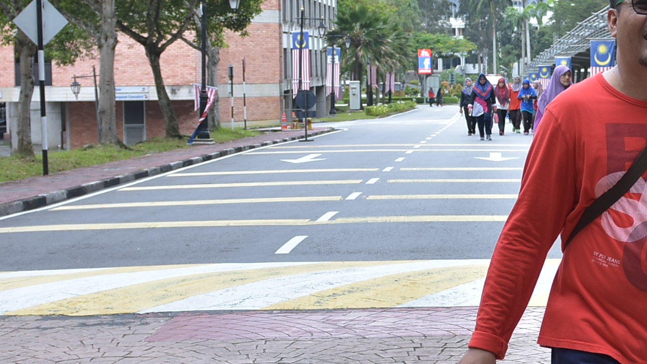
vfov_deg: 14.4
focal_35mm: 84
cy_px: 119
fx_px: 1441
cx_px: 677
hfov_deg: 24.0
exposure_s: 1/320
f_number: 4.5
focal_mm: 24
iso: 200
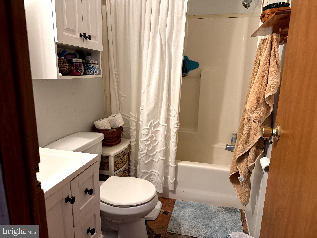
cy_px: 119
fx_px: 220
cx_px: 158
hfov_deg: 71.6
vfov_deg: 56.8
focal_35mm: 24
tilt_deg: -11.7
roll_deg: -1.9
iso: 320
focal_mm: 6.76
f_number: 1.78
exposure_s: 1/60
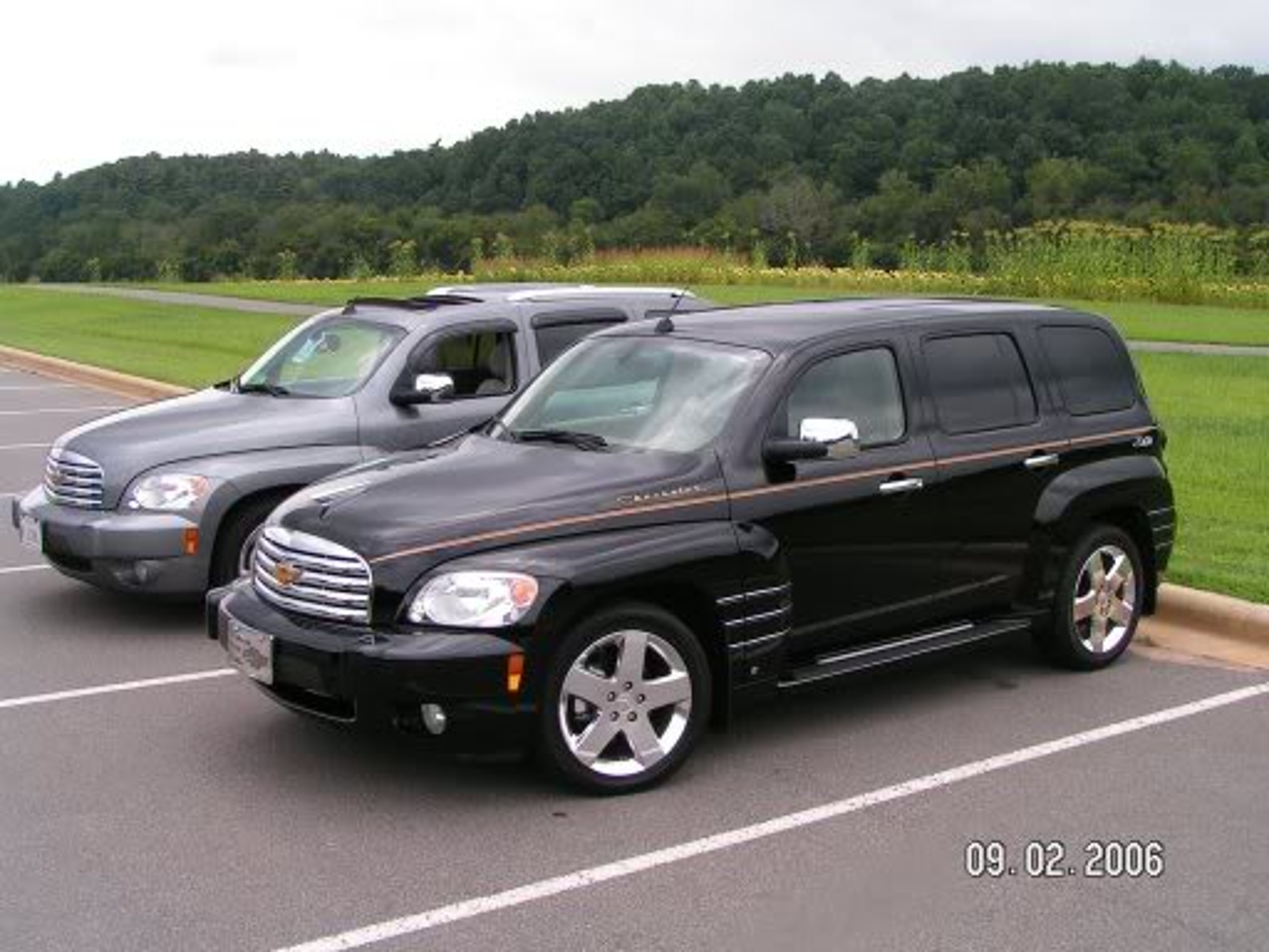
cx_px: 634
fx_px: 1503
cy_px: 476
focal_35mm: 41
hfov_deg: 45.8
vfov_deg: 35.1
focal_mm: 6.3
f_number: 5.6
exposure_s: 1/160
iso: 50
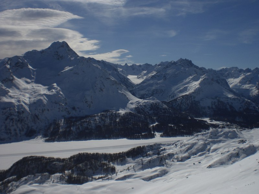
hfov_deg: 49.0
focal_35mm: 38
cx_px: 130
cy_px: 97
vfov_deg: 37.7
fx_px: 284
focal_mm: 6.3
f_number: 4.4
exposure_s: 1/2000
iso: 50
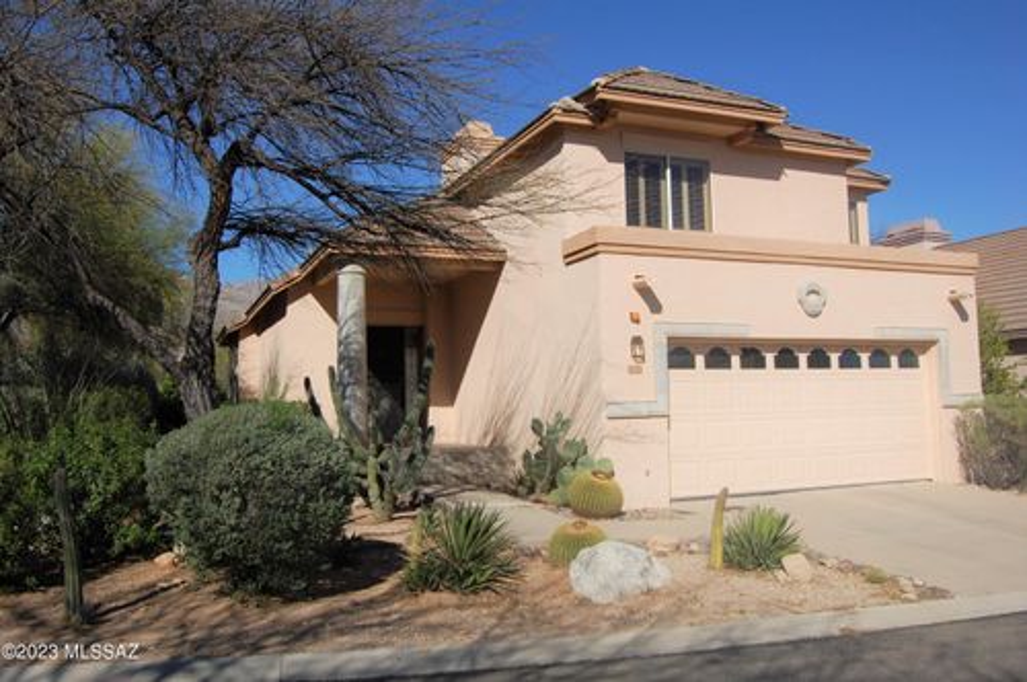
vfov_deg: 43.5
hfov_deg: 62.0
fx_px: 855
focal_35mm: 30
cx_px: 514
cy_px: 341
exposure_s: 1/500
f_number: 11
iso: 200
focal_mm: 20
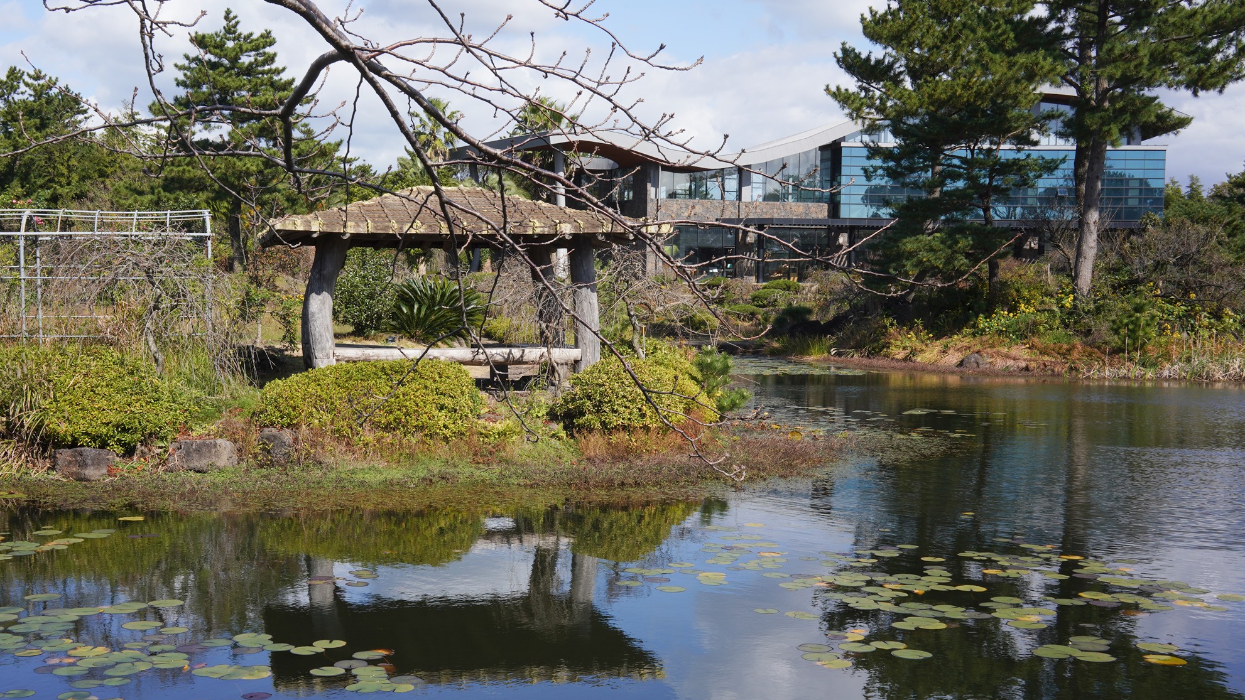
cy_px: 343
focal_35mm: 37
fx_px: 1221
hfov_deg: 54.0
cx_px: 620
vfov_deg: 32.0
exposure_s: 1/100
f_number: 18
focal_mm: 35
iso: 200
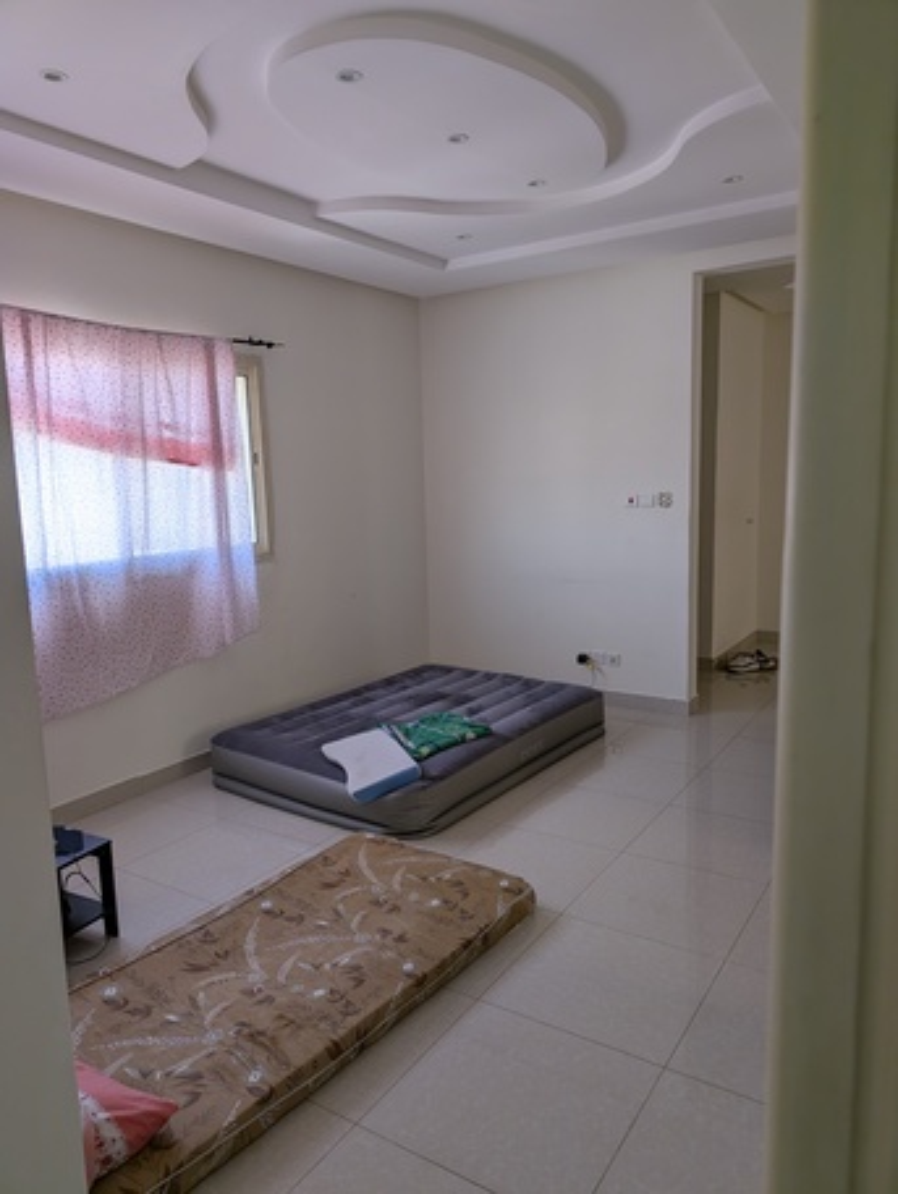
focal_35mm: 24
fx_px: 829
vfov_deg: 71.5
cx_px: 449
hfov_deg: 56.9
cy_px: 597
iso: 22
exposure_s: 1/42.2
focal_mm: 6.9
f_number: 1.68
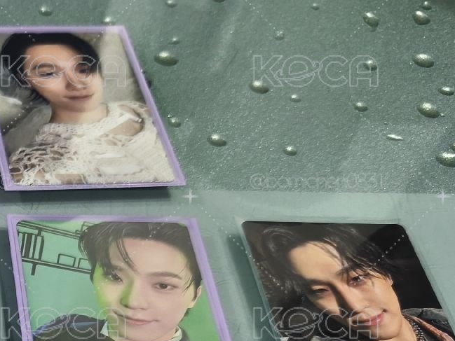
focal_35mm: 68
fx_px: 894
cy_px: 448
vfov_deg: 19.8
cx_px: -147
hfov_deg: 24.6
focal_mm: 6.18
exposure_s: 1/60
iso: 1000
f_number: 1.65
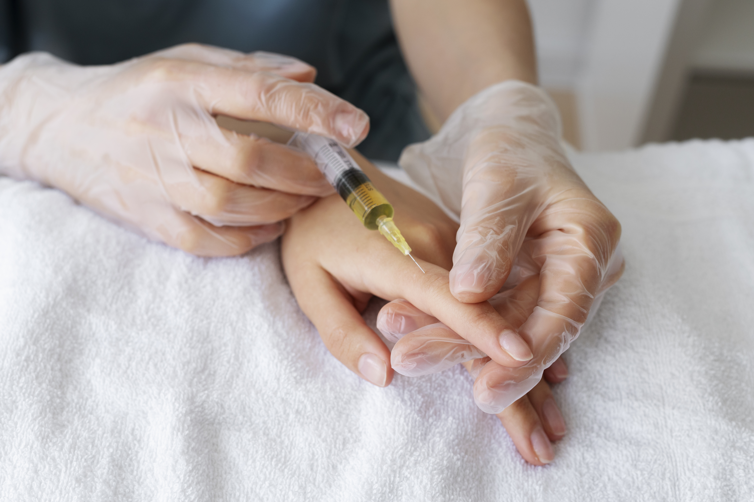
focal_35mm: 50
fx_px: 1047
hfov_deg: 39.6
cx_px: 377
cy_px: 251
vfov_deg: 27.0
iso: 640
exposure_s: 1/250
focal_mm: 50
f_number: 5.6
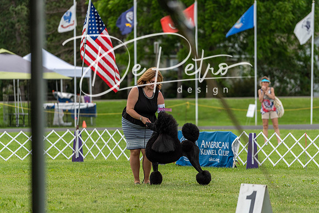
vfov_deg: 7.4
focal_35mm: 186
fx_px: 1648
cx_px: 160
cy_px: 106
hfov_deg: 11.1
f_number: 4
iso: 320
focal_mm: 186
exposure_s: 1/1000
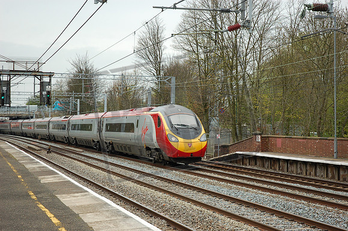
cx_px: 174
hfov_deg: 27.0
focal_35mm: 75
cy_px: 116
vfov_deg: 18.2
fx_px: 725
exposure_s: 1/640
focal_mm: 50
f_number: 4.5
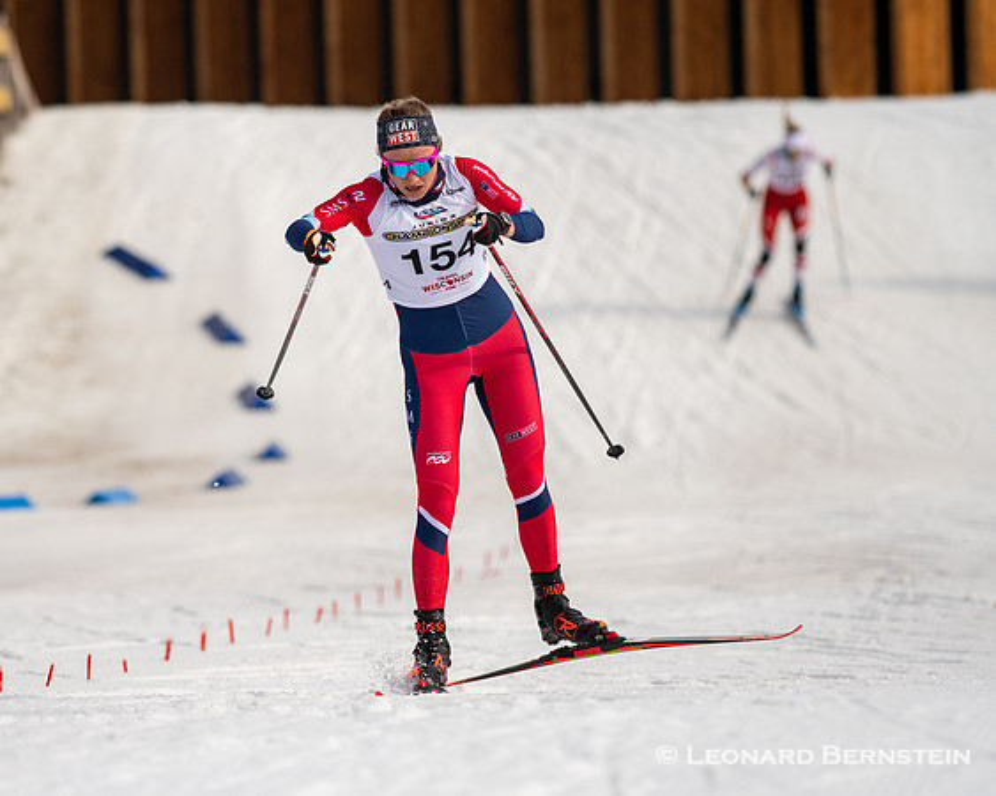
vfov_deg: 2.9
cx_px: 362
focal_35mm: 538
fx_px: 15864
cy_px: 416
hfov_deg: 3.6
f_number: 5
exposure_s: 1/3200
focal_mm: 300
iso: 400
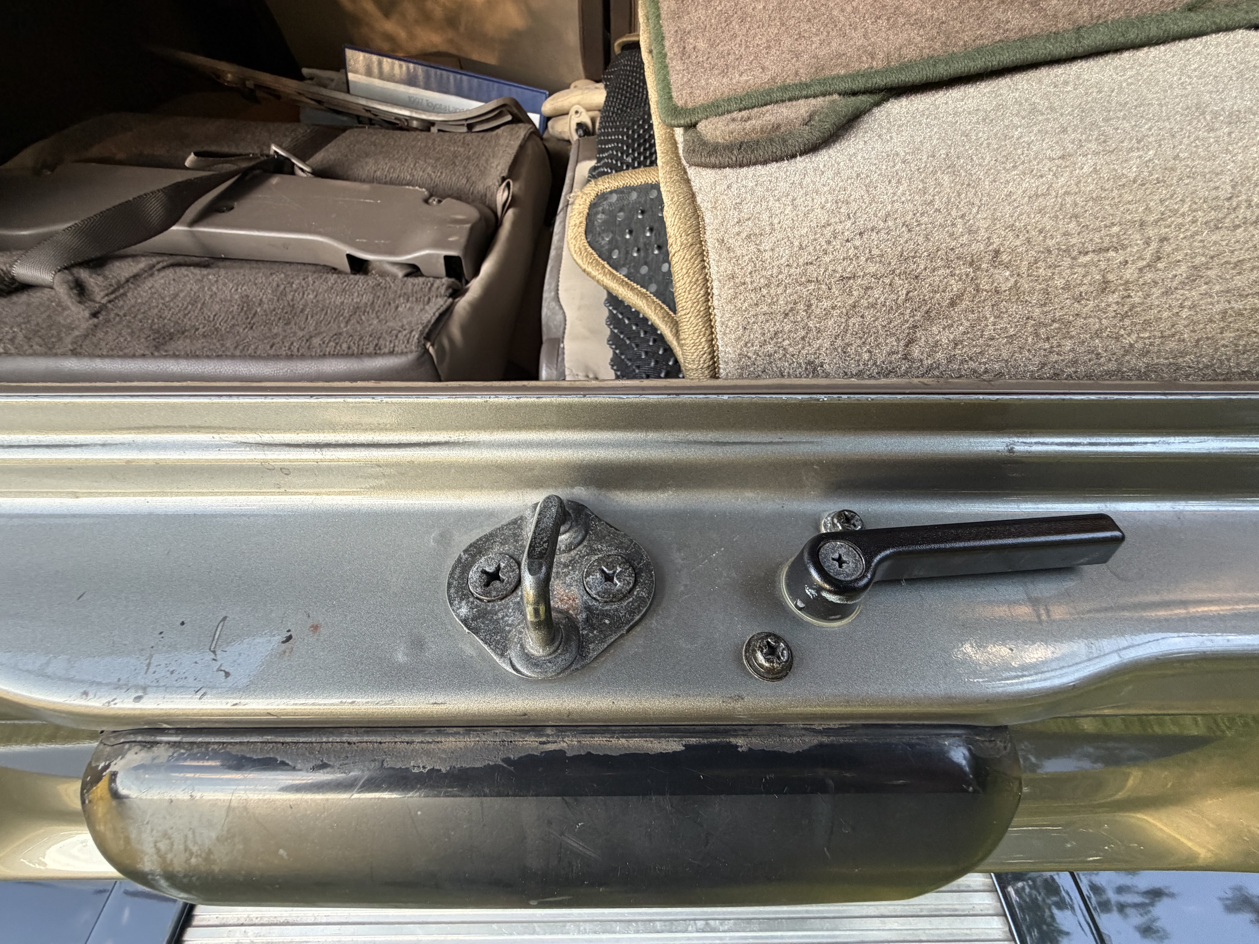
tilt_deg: -46.4
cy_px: 472
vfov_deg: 85.7
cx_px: 630
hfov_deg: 102.1
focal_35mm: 14
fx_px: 509
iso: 320
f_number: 2.2
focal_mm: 2.22
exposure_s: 1/121
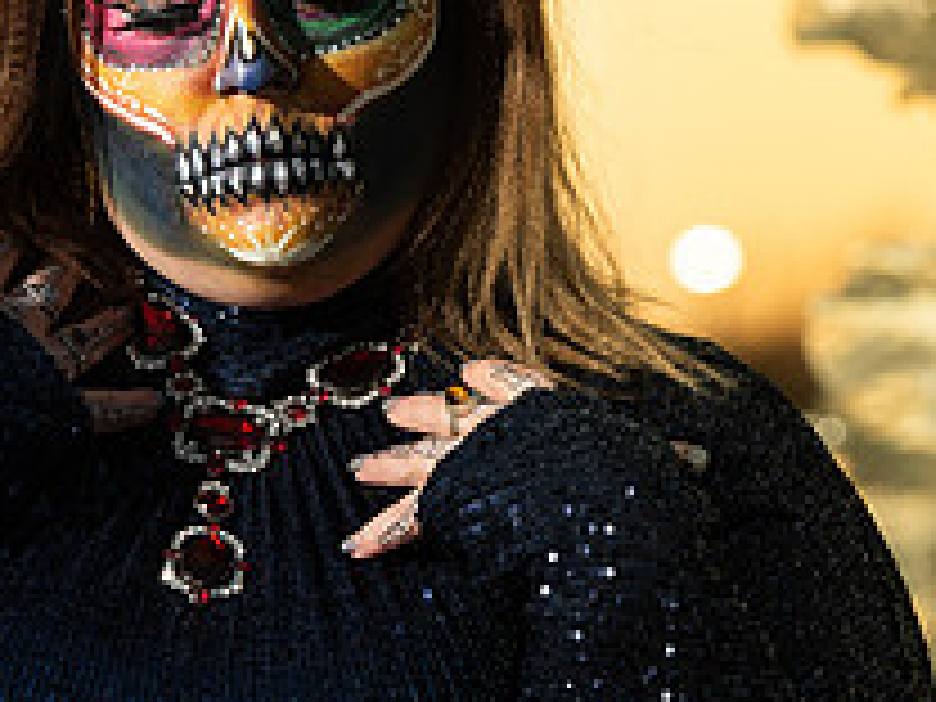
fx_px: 11248
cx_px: 234
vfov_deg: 3.6
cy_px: 272
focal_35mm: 416
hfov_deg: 4.8
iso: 250
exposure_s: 1/250
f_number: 7.1
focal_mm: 155
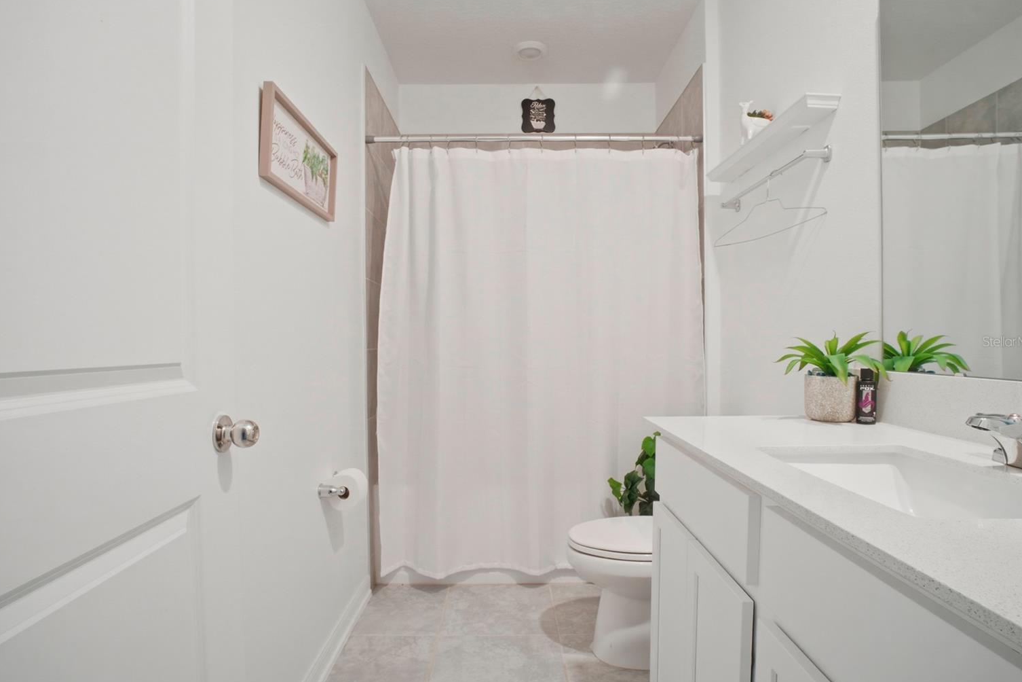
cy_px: 341
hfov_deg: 91.5
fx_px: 498
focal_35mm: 18
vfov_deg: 68.8
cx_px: 500
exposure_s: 1/3.33
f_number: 9
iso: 400
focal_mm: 11
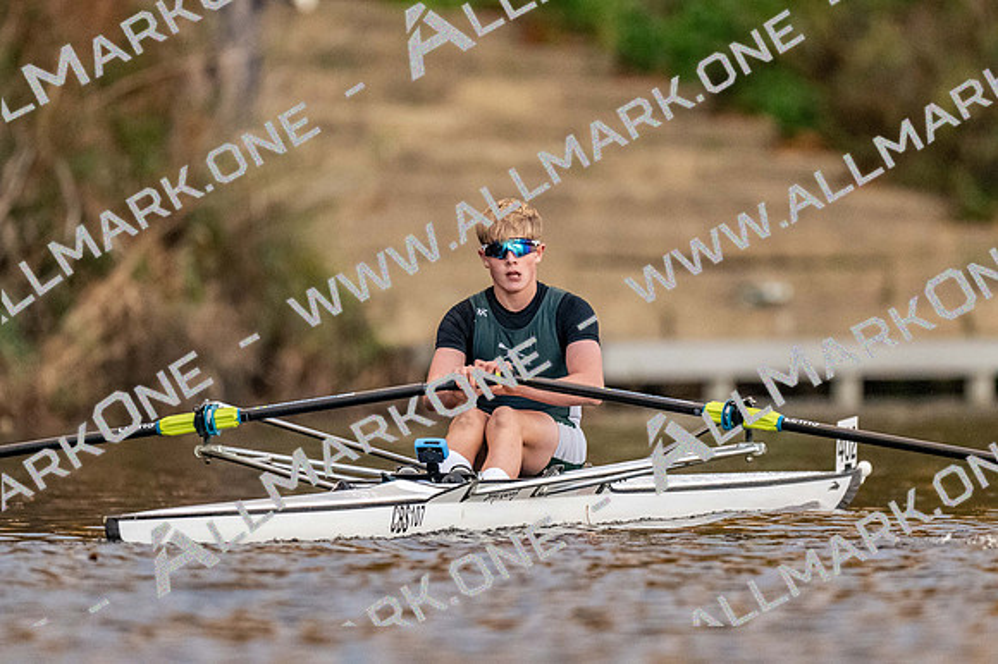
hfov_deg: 2.3
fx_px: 24935
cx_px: 499
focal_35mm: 900
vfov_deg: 1.5
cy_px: 332
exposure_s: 1/2000
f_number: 4
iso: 5600
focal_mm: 600
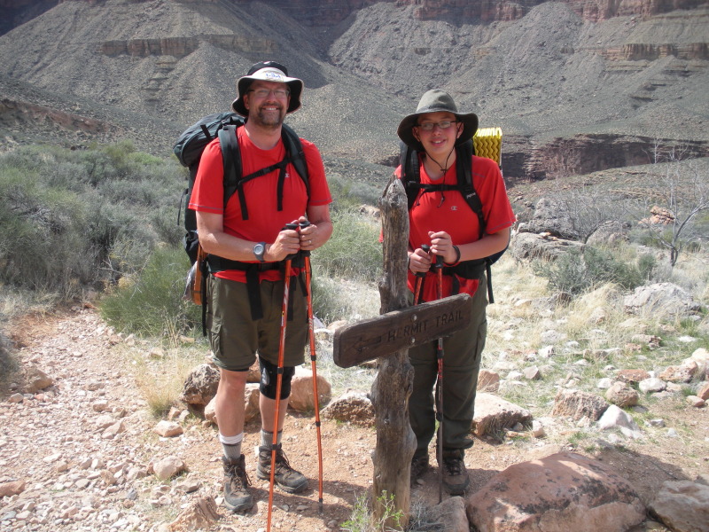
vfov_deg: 39.7
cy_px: 266
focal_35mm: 36
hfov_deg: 51.4
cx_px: 354
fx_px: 737
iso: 64
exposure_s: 1/374
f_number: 3.5
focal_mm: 6.3
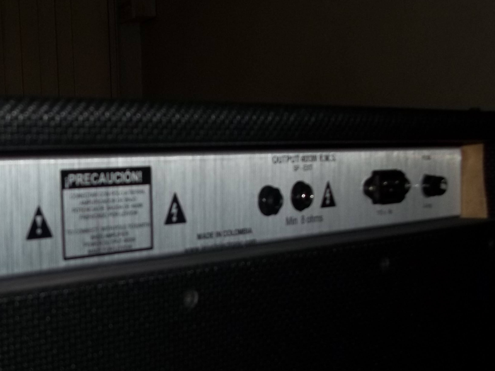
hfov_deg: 32.1
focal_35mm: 59
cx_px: 121
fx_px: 844
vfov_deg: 24.5
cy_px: 279
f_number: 2.9
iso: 64
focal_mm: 5.7
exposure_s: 1/30
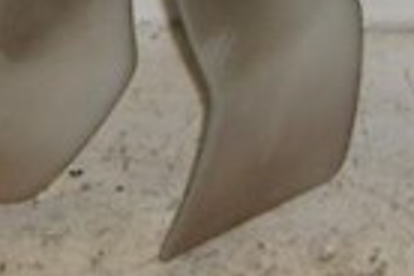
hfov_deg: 11.2
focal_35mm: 183
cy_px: -393
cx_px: 87
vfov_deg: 7.1
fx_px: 2104
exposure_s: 1/60
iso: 100
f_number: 2.8
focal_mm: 7.9
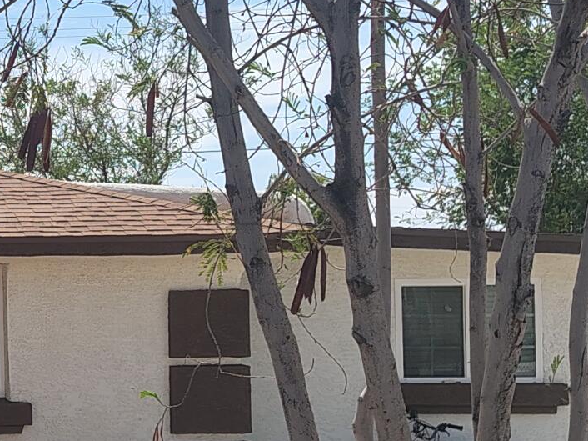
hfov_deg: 17.3
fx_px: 1732
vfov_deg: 14.5
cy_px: 248
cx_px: -306
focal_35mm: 102
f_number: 1.8
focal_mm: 5.56
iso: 100
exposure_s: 1/2087
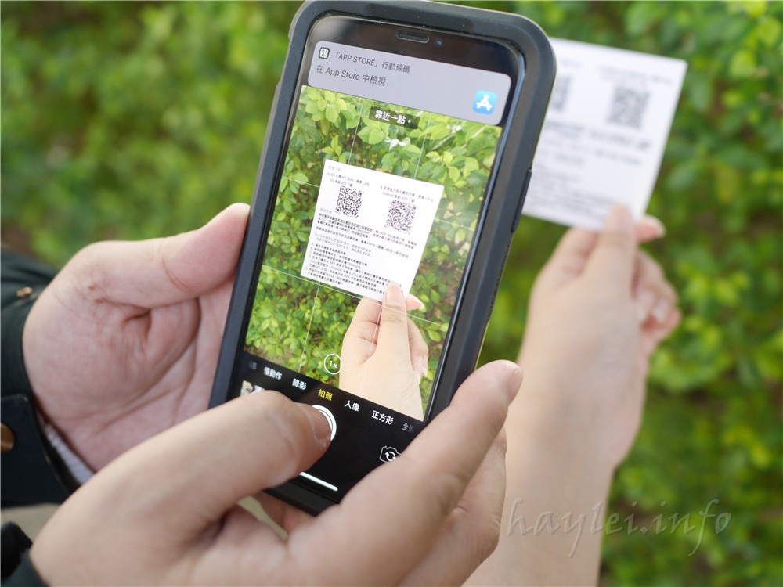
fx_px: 679
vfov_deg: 46.8
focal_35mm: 30
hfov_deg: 60.0
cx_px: 392
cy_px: 294
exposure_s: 1/125
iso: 200
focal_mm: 15
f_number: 2
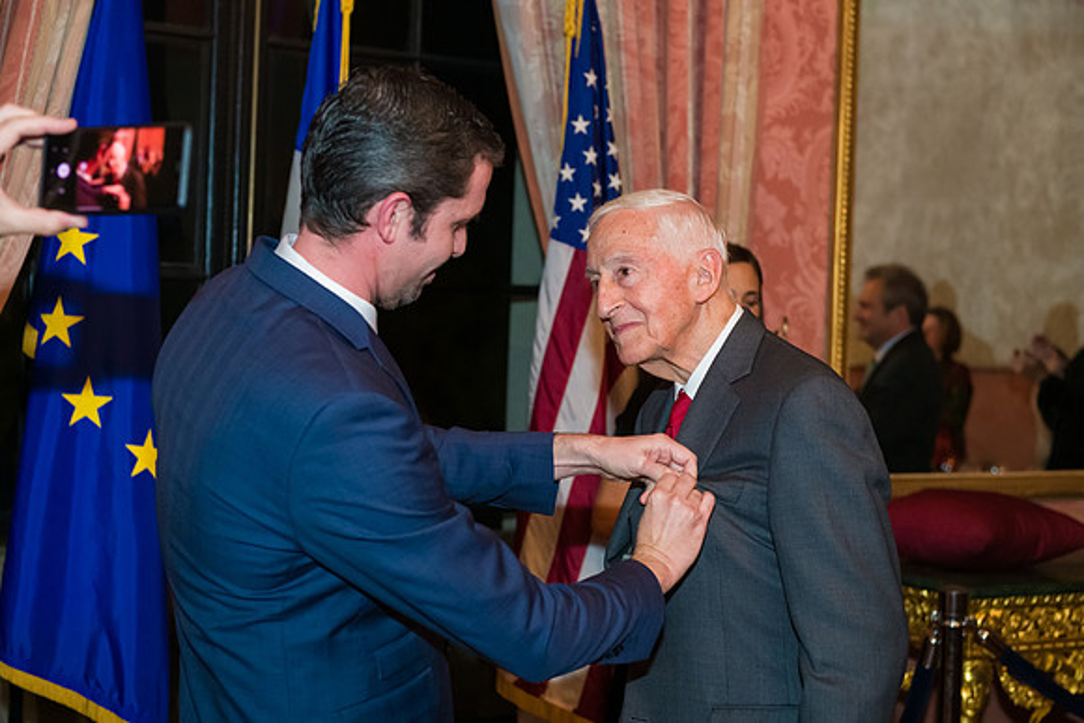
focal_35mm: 62
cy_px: 362
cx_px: 542
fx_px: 1867
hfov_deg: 32.4
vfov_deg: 21.9
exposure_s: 1/100
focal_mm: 62
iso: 3200
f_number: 4
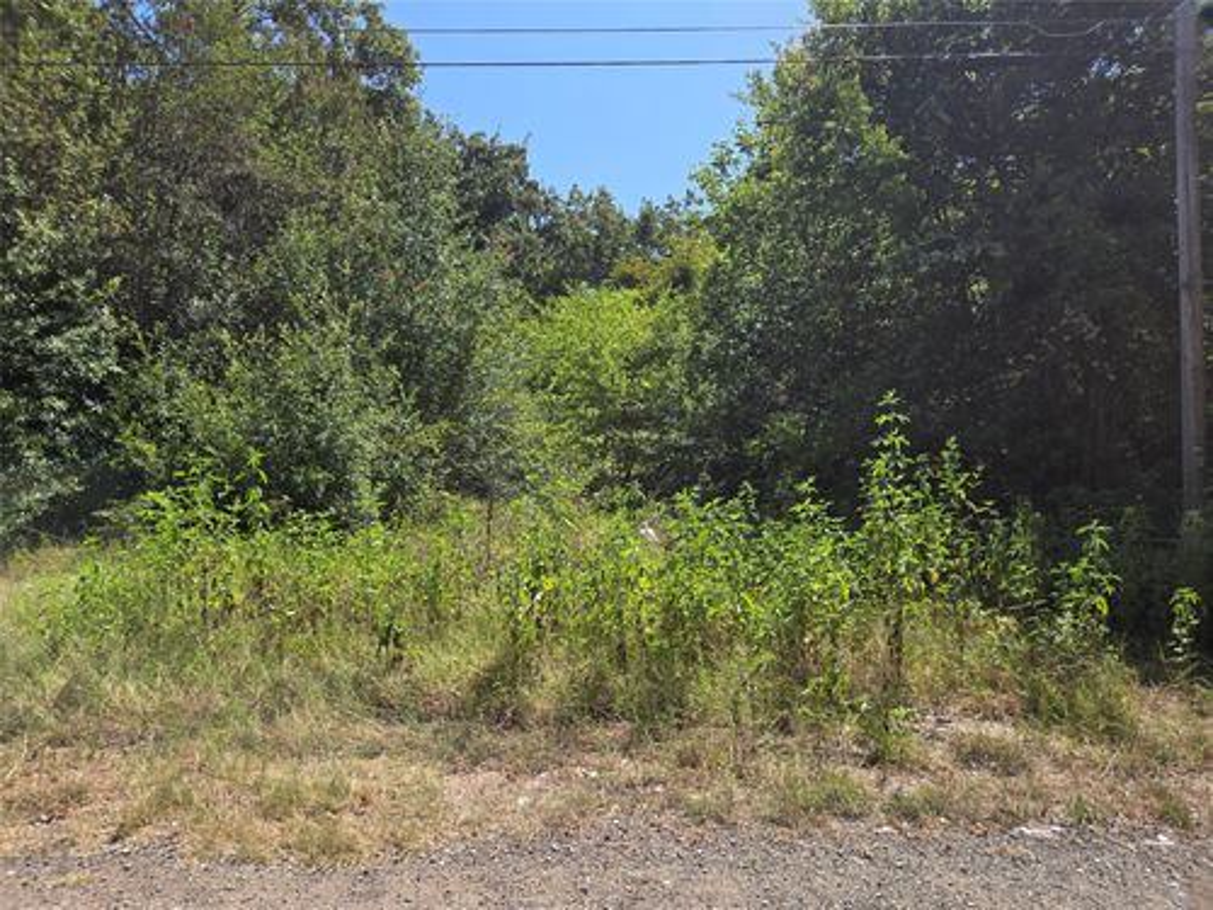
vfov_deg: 58.9
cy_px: 455
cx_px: 606
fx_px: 806
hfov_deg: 73.9
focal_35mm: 23
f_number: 1.8
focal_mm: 5.4
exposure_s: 1/1245
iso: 25
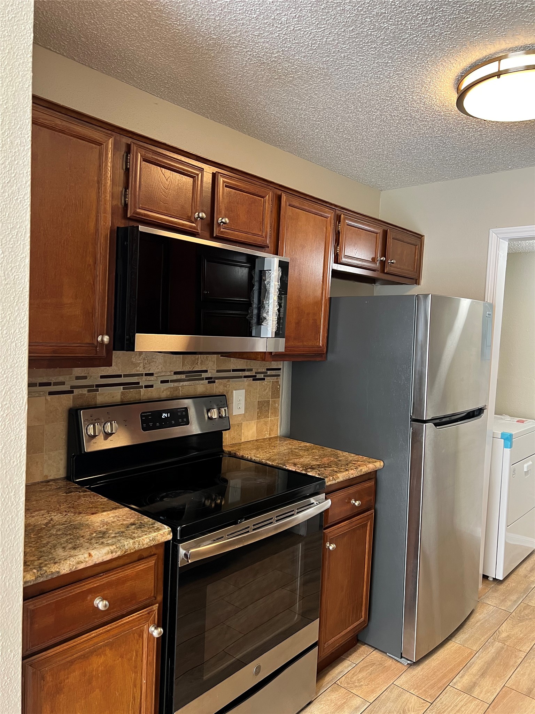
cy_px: 357
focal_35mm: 26
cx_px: 268
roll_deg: -3.0
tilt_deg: -3.8
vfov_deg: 67.3
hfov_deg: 53.1
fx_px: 536
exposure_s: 1/60
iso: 160
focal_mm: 5.7
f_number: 1.5
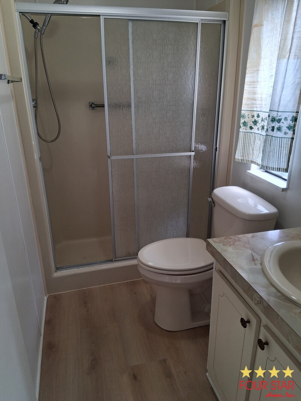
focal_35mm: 26
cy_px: 200
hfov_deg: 53.1
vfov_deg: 67.3
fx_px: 302
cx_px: 150
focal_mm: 3.98
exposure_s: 1/120
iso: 50
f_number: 1.8
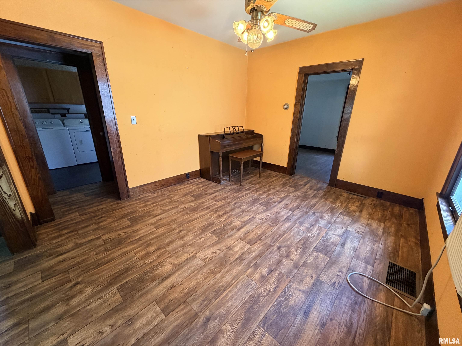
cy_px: 173
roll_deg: -1.0
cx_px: 231
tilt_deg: -18.8
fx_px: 187
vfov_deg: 85.7
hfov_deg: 102.1
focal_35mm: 14
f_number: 2.2
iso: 400
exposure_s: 1/60
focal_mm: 2.22
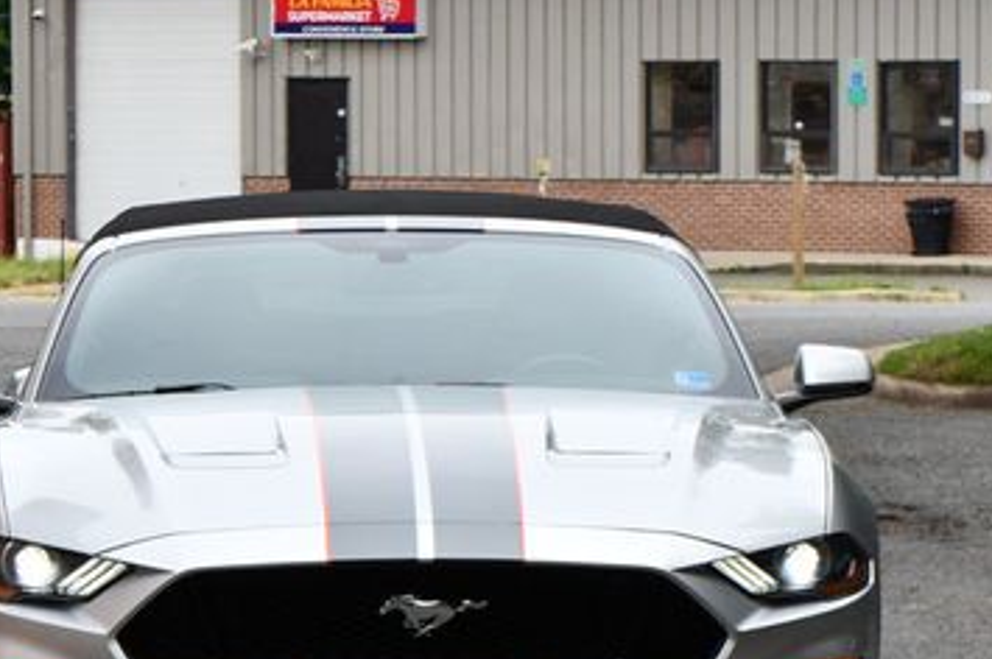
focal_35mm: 222
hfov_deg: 9.3
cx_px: 380
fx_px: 6112
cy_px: 430
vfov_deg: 6.2
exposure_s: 1/250
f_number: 7.1
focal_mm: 82
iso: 200
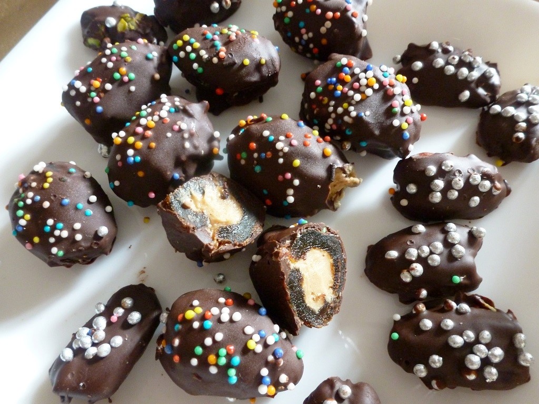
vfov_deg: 56.8
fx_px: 374
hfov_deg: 71.6
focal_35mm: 24
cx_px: 270
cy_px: 202
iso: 400
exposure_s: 1/8
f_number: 3.3
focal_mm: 4.3
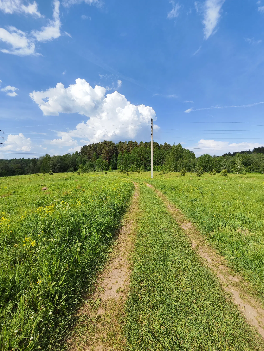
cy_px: 176
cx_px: 132
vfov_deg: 102.0
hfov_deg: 85.8
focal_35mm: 14
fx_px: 142
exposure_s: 1/505
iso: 50
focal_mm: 2.16
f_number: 2.2
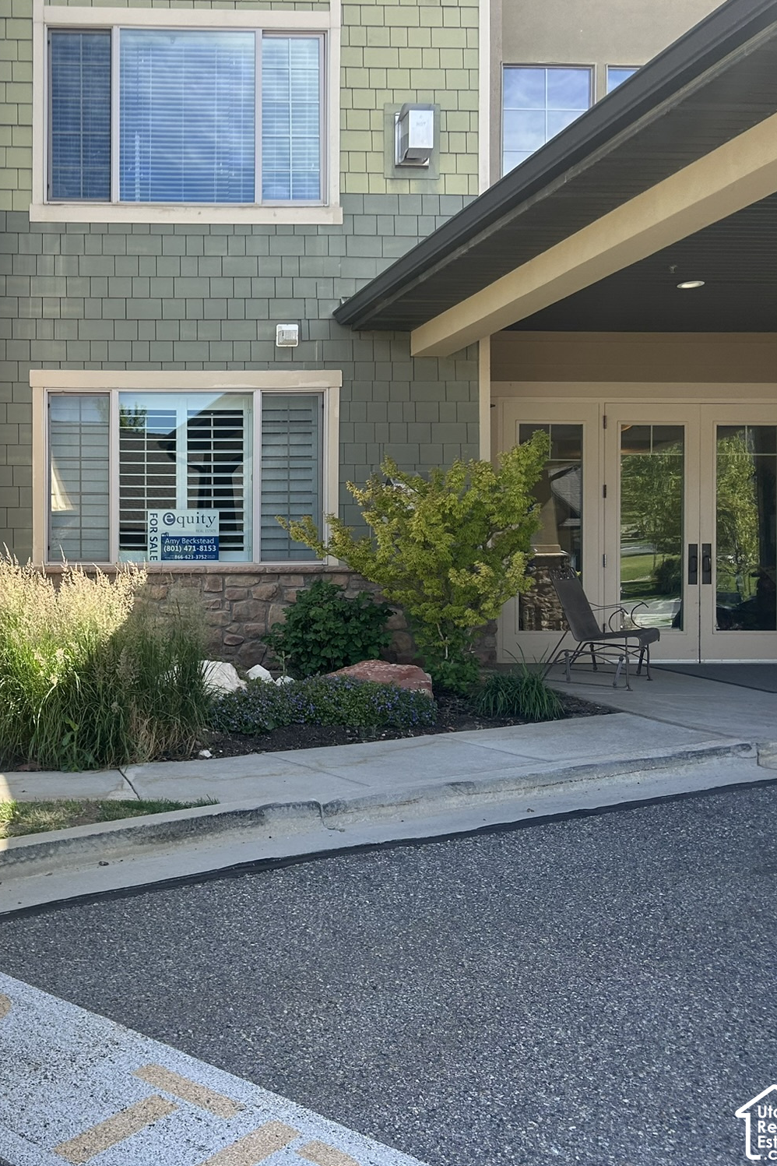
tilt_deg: +1.7
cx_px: 41
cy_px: 579
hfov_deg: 33.5
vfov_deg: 51.9
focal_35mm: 37
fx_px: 1198
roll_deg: -0.1
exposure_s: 1/814
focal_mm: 5.7
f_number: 1.5
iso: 50
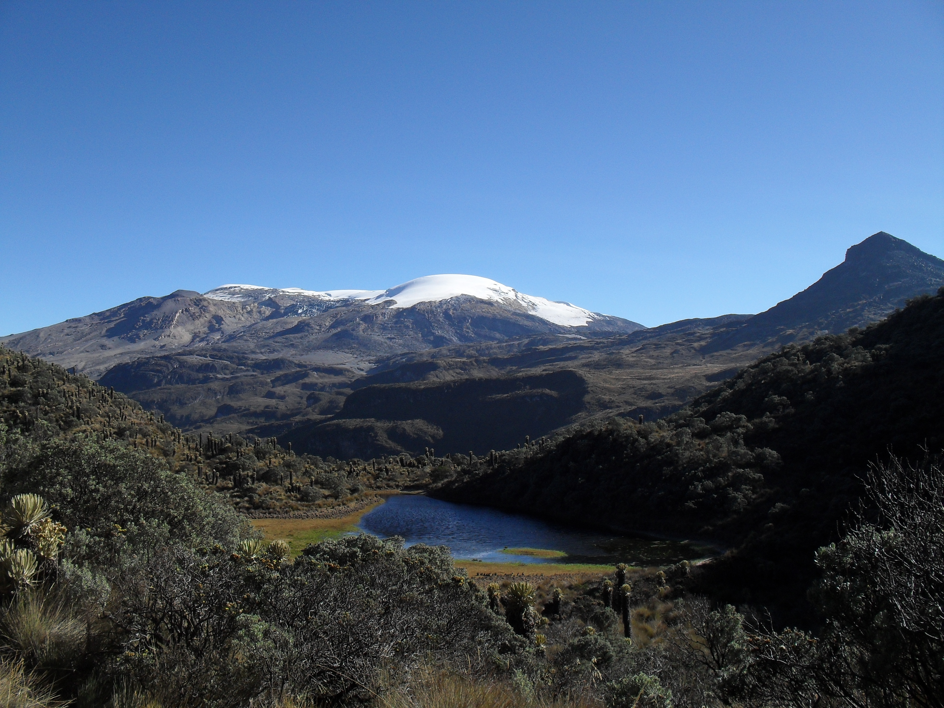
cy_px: 354
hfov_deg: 52.6
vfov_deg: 40.7
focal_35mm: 35
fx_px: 954
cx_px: 472
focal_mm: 6.3
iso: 100
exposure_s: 1/250
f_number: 8.4
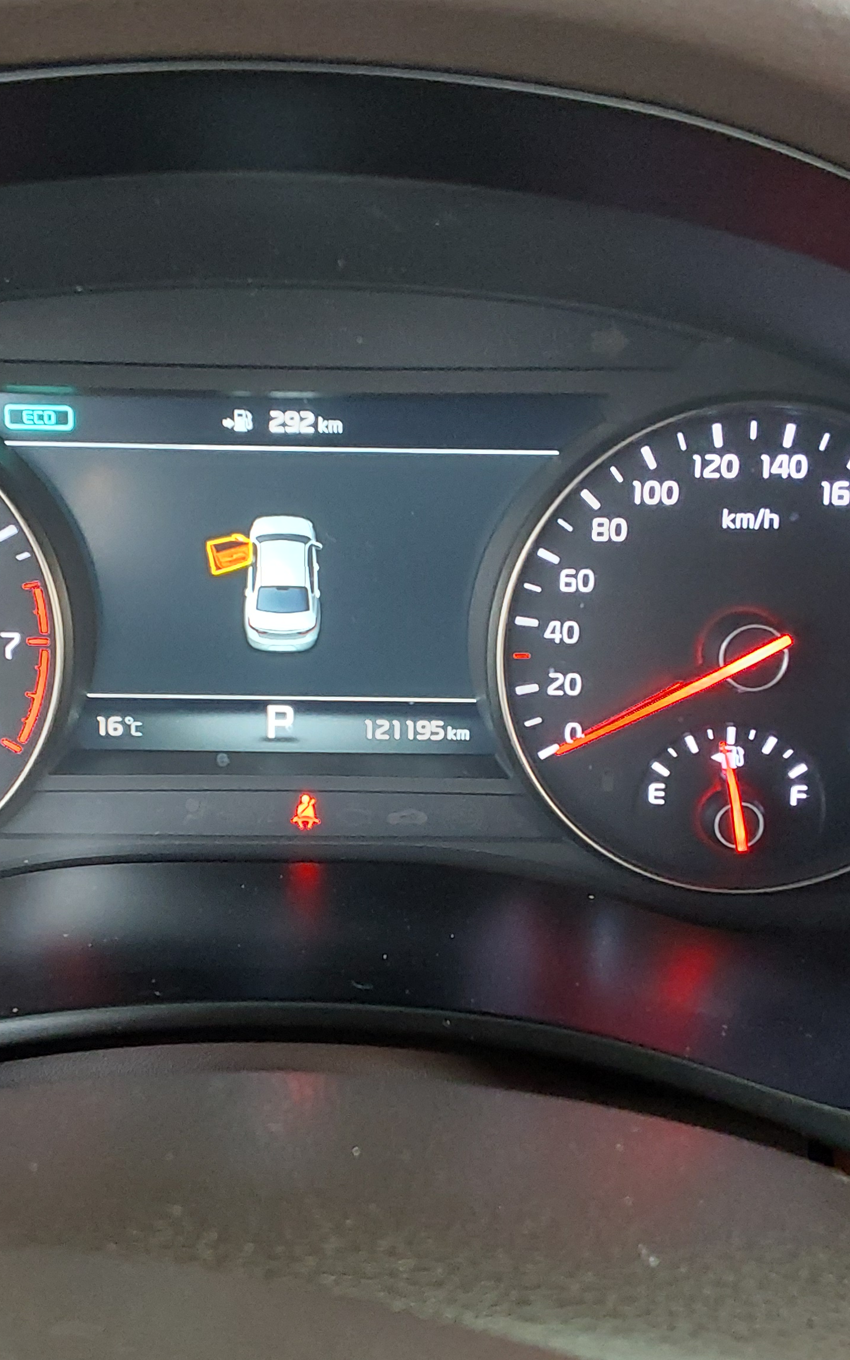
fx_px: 1557
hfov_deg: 30.4
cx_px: 331
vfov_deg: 47.2
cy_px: 684
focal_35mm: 42
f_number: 1.9
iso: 400
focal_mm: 2.91
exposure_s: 1/40
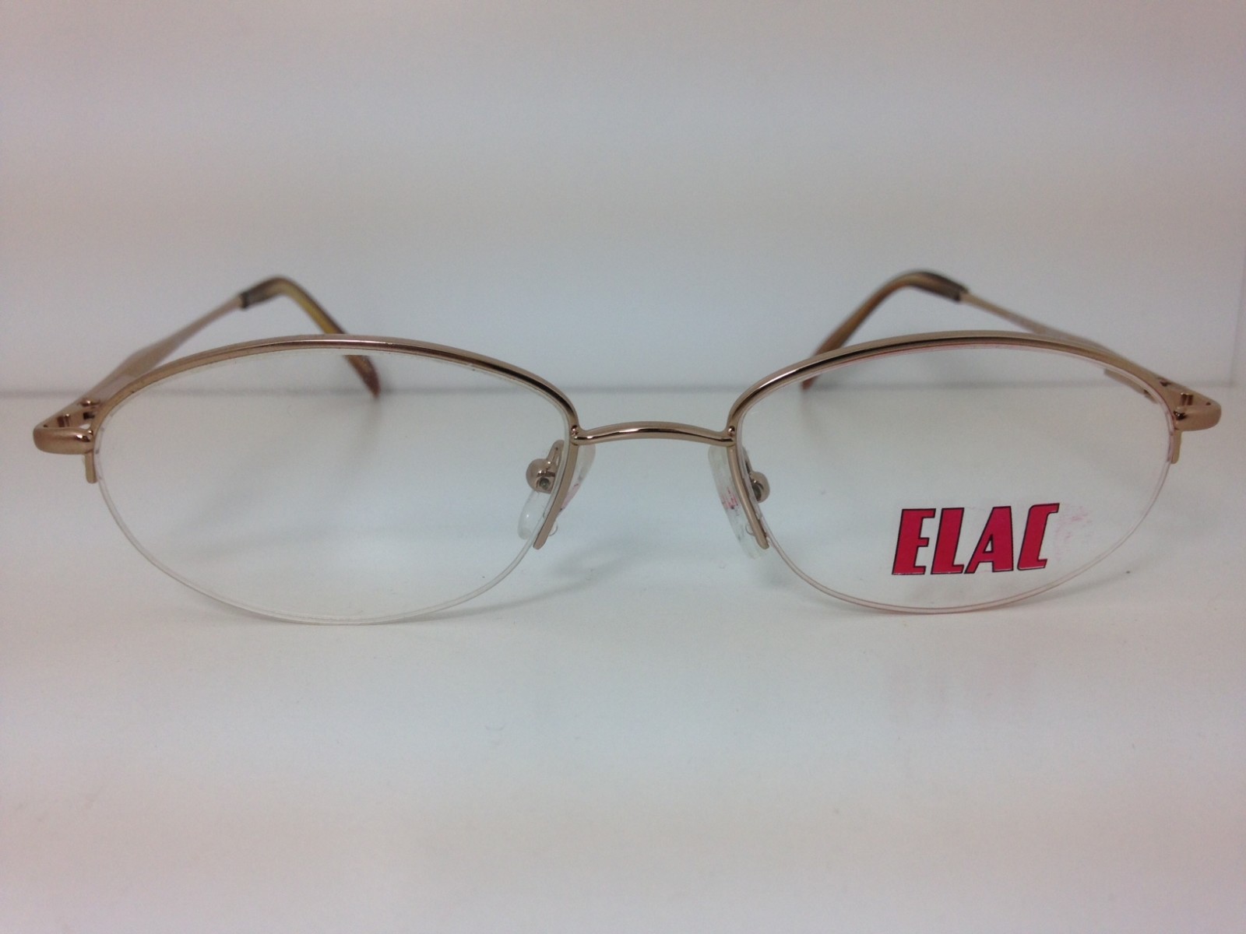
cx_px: 623
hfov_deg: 55.4
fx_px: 1188
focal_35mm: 33
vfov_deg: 42.9
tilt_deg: -14.7
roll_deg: +0.1
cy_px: 467
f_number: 2.4
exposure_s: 1/197
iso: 50
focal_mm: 4.12
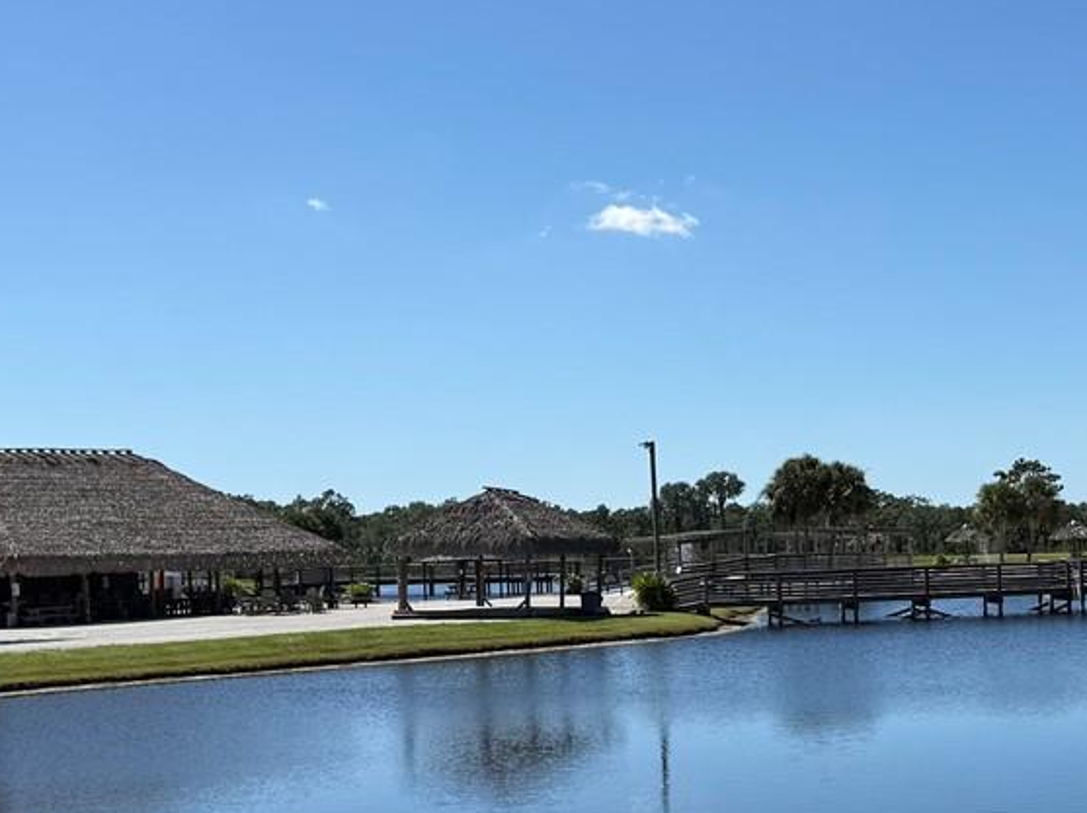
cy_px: 600
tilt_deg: -1.3
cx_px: 945
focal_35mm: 69
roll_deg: +2.1
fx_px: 2165
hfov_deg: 27.3
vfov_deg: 21.1
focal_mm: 6.76
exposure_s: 1/6711
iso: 80
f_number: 1.78
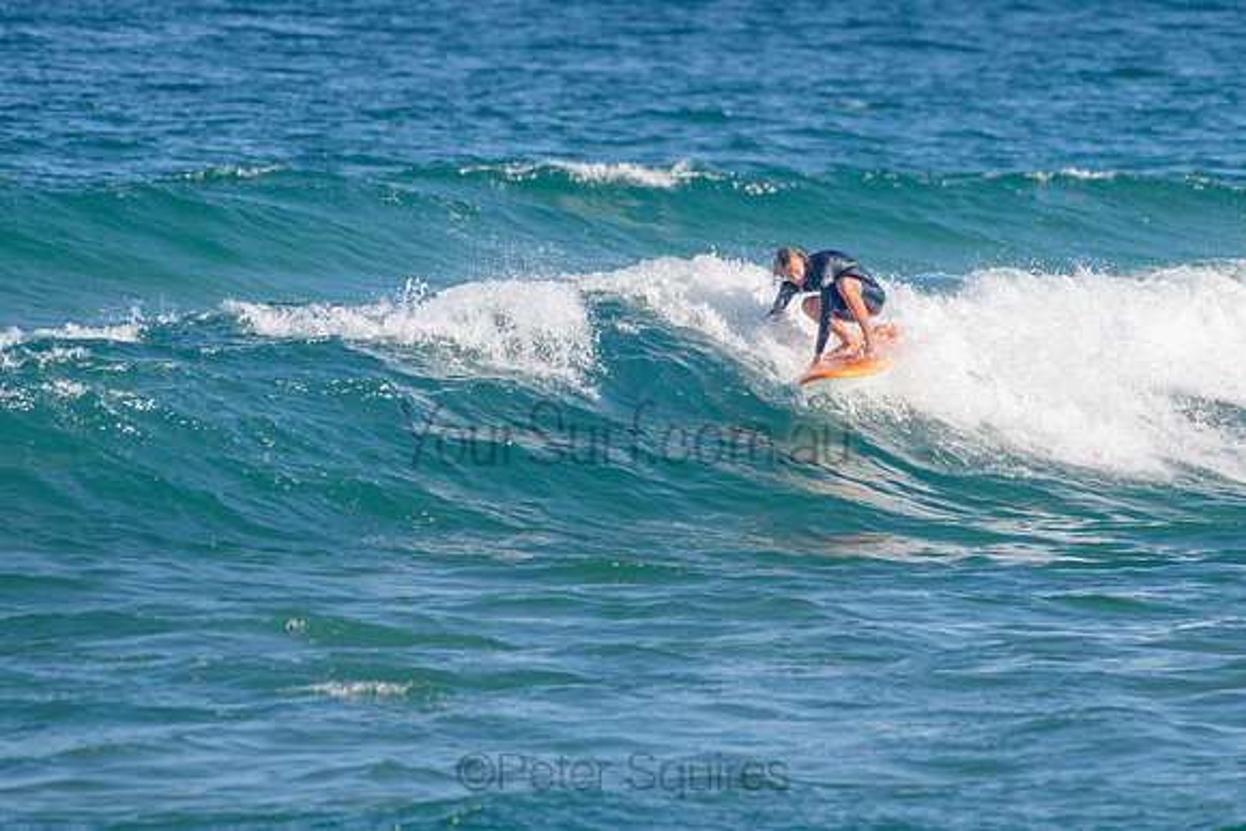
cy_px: 321
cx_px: 764
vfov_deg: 2.2
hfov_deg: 3.4
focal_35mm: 613
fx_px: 21228
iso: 160
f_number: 5.6
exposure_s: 1/2000
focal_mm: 500
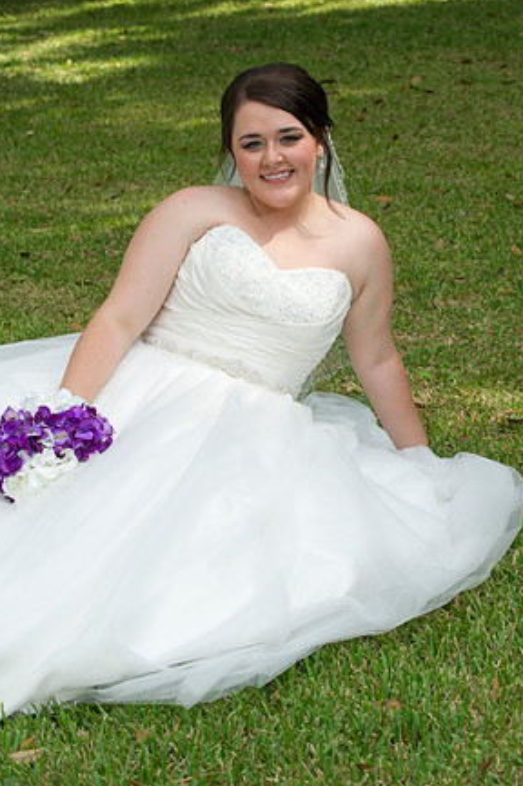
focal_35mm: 106
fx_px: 2313
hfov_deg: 12.9
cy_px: 398
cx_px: 261
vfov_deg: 19.3
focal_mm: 102
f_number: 8
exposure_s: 1/160
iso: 320
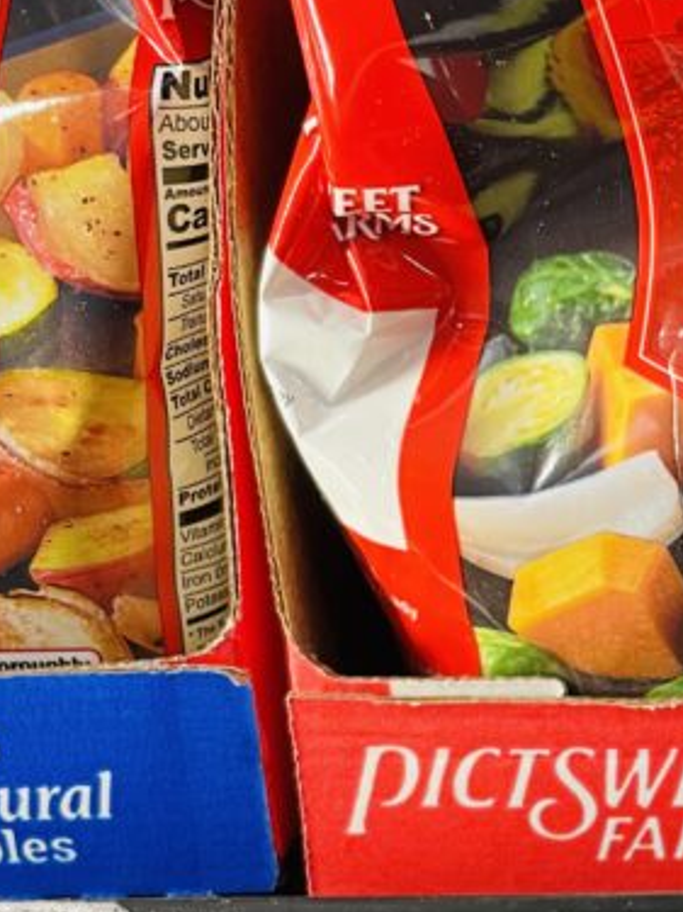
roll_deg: -0.8
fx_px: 1869
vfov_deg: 27.4
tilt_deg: -21.1
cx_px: 868
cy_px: 516
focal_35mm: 71
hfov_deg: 19.3
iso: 100
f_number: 1.6
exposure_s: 1/60
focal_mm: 4.2
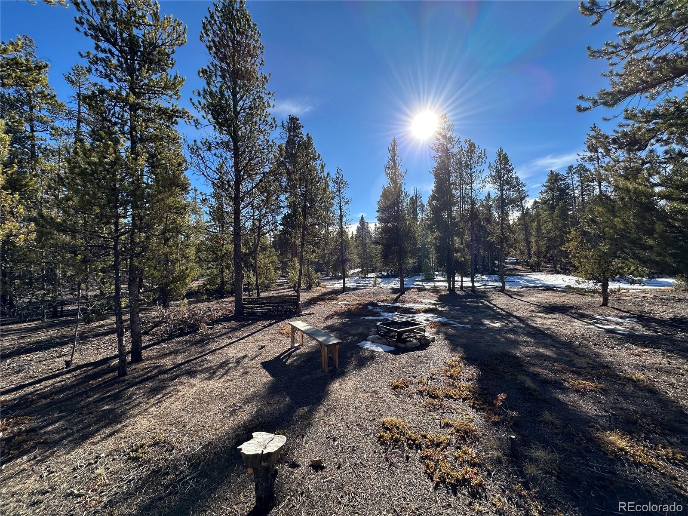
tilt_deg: -0.3
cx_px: 344
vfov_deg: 85.7
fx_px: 278
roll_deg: +0.3
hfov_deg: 102.1
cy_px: 258
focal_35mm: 14
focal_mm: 2.22
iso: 50
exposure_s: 1/1350
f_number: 2.2
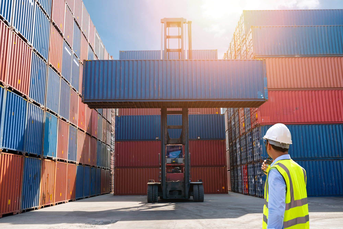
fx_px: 334
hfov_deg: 54.4
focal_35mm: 35
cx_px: 172
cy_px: 114
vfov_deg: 37.9
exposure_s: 1/250
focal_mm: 35
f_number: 4
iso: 100
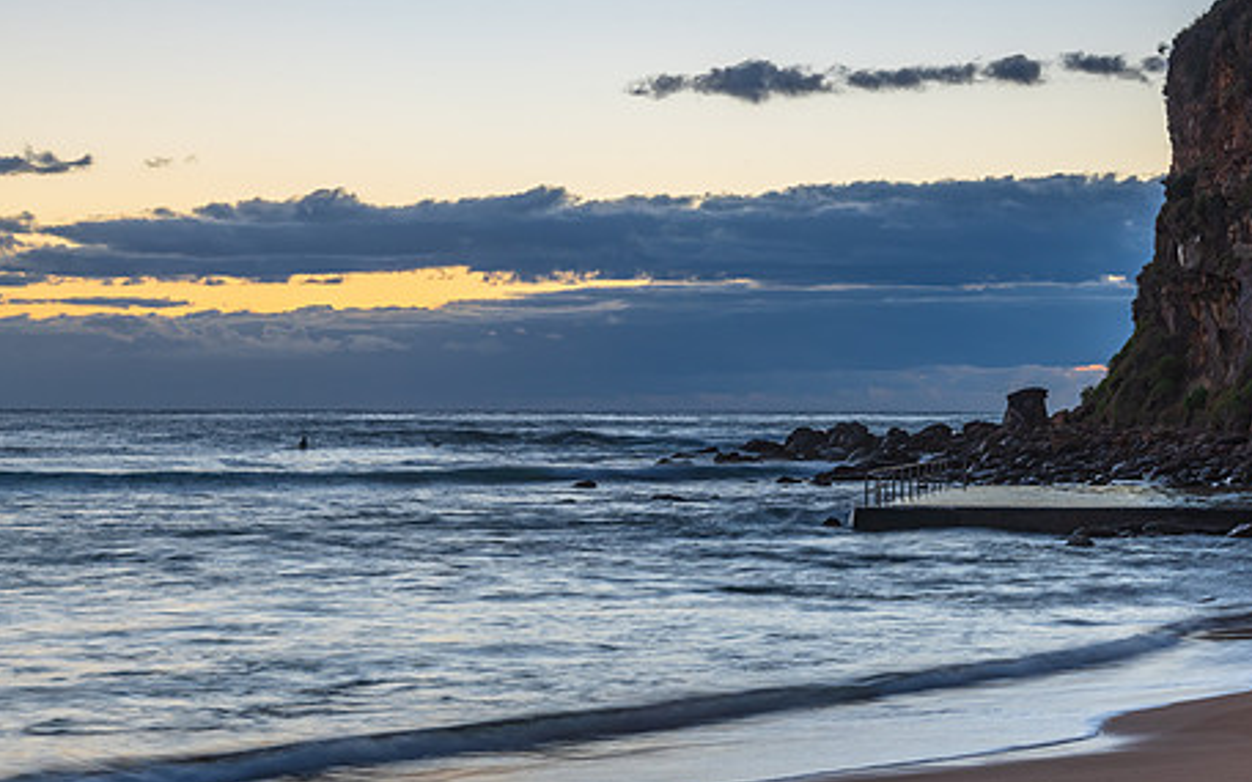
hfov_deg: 24.9
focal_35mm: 83
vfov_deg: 15.7
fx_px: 2832
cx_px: 750
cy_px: 273
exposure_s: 1/1.67
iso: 200
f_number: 8
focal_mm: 62
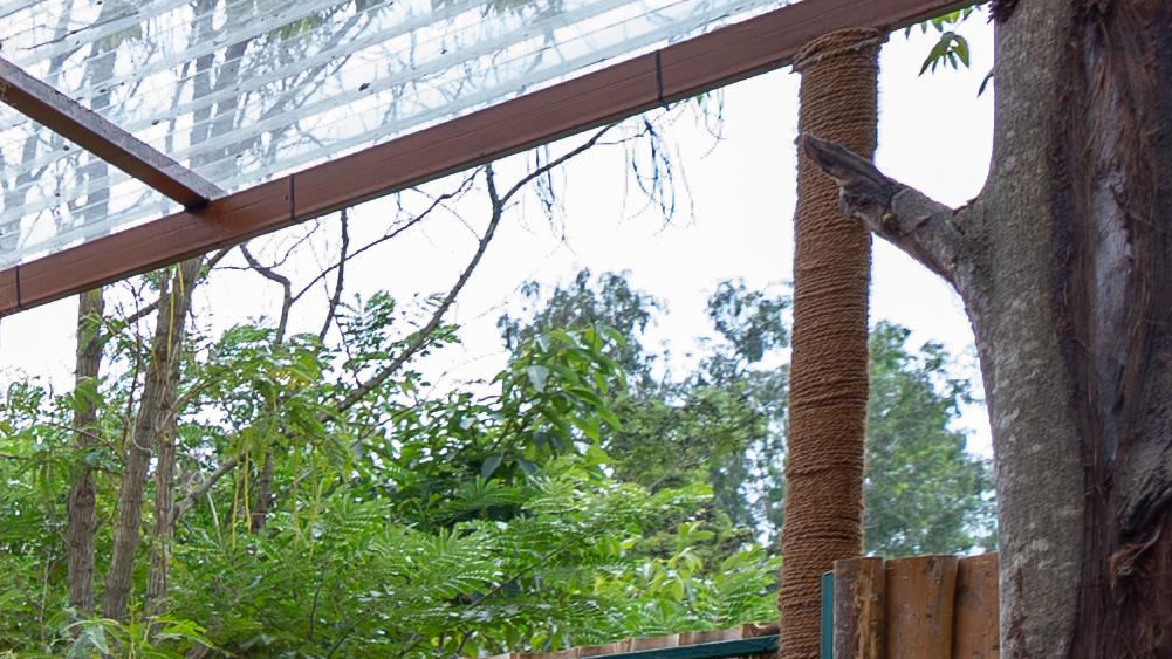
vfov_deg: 14.9
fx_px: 2206
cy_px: 1178
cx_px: -1303
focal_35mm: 71
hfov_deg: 17.7
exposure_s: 1/50
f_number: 6.3
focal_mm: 16
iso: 40
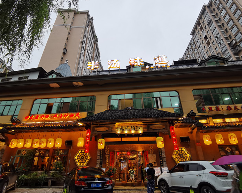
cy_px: 93
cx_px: 121
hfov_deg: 83.3
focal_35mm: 19
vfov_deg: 70.8
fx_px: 136
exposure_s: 1/50
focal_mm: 2.26
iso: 160
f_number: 2.2
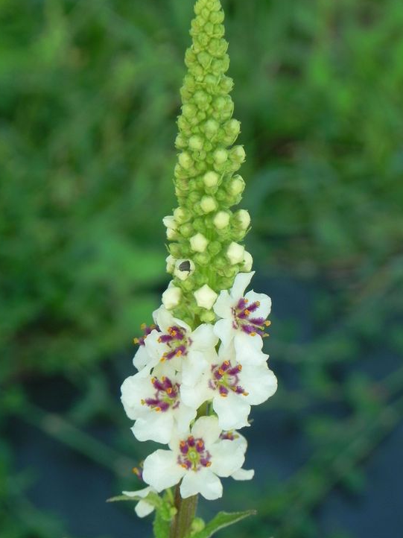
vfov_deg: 8.4
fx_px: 3650
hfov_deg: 6.3
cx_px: 203
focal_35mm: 235
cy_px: 265
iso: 160
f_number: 5
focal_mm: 37.7
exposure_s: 1/320
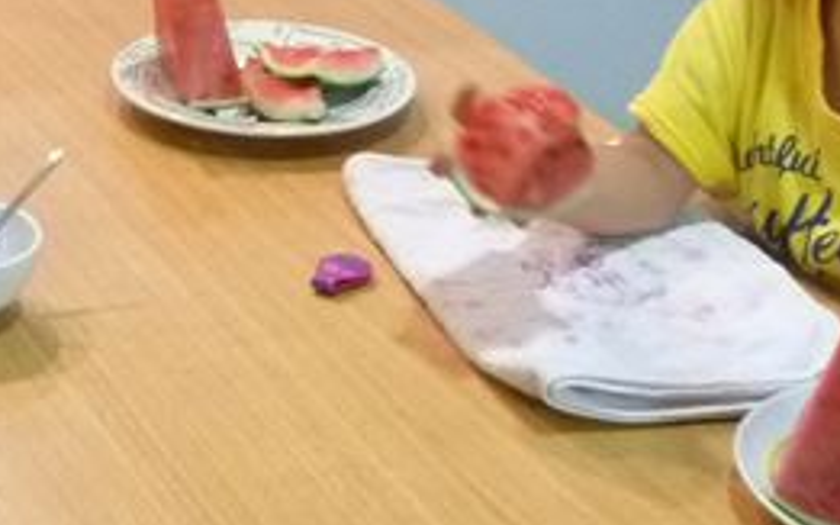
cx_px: -71
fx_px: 2380
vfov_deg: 12.6
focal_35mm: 104
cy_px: 193
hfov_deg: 19.2
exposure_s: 1/20
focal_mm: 4.5
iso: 400
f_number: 2.8
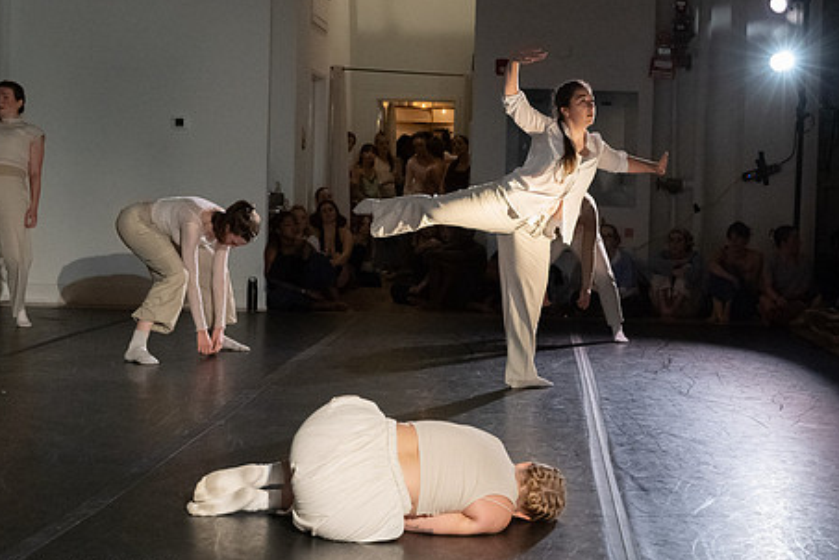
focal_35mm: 65
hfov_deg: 30.7
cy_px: 231
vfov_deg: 20.9
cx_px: 573
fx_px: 1515
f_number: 4.5
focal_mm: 44
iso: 6400
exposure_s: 1/400
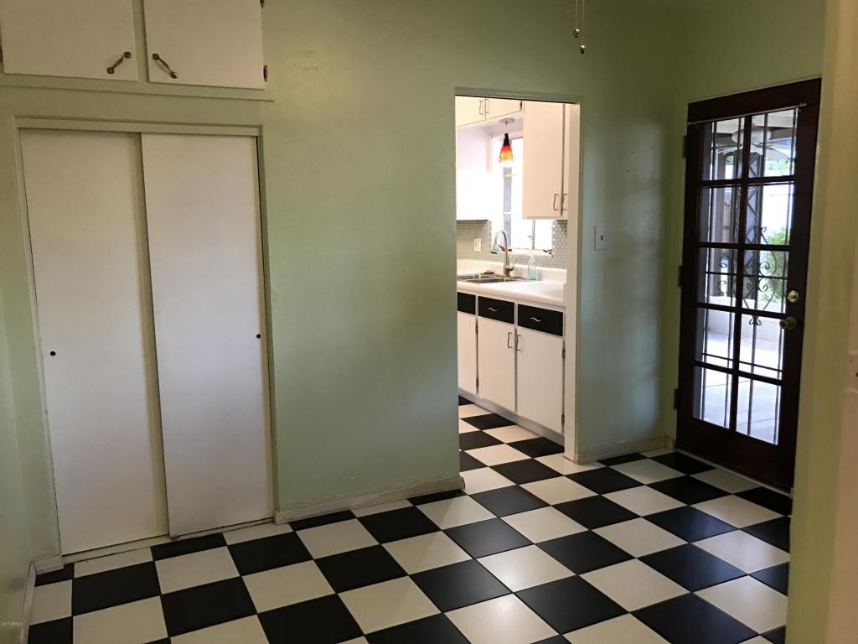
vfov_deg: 49.7
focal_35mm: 28
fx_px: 694
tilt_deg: -8.8
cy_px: 322
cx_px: 429
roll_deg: +0.4
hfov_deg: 63.4
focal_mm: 3.99
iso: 50
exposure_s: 1/15
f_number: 1.8
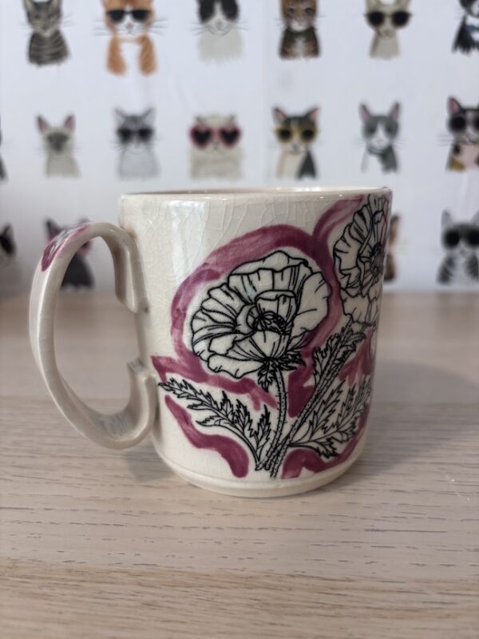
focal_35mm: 26
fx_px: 480
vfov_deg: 67.3
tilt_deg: -14.8
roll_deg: -0.7
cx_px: 240
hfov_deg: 53.1
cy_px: 320
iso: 125
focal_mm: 5.96
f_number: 1.6
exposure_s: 1/60
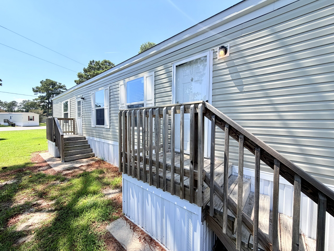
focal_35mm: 14
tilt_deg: -0.8
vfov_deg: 85.7
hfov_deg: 102.1
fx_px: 135
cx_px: 167
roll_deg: -1.5
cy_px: 126
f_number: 2.2
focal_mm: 2.22
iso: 40
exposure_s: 1/770
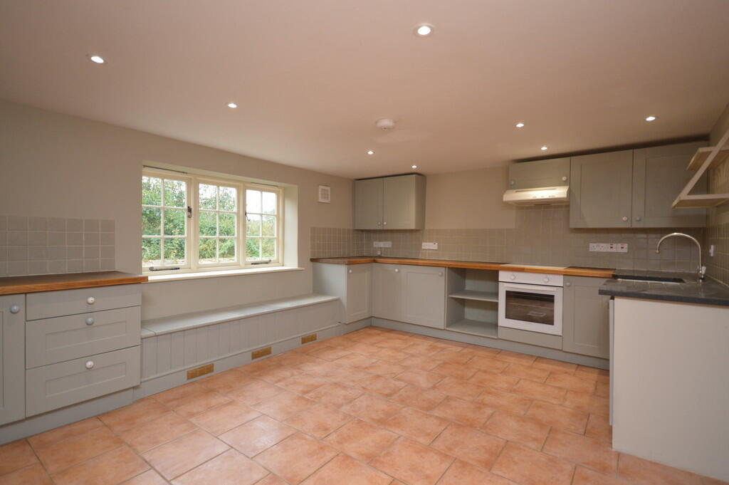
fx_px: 349
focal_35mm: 17
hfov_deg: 92.5
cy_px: 242
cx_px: 364
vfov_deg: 69.6
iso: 500
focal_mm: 11.5
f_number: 4.2
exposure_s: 1/60
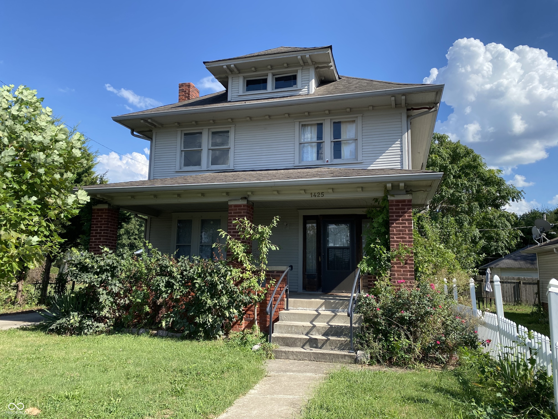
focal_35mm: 26
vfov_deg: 53.1
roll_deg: -0.6
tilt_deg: +8.3
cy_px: 210
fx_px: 419
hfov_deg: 67.3
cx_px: 279
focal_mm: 4.25
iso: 32
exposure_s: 1/1412
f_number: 1.8
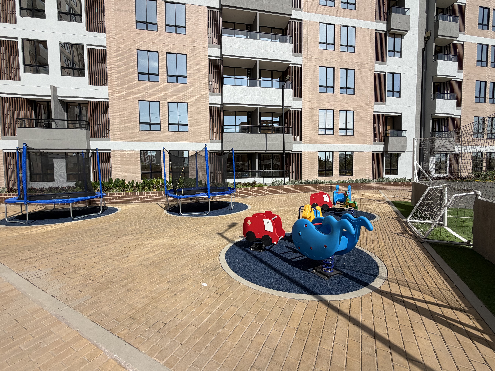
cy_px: 180
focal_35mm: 15
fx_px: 214
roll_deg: +1.1
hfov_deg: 98.2
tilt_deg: -2.3
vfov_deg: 81.7
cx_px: 247
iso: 20
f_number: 2.2
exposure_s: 1/1167
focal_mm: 2.22
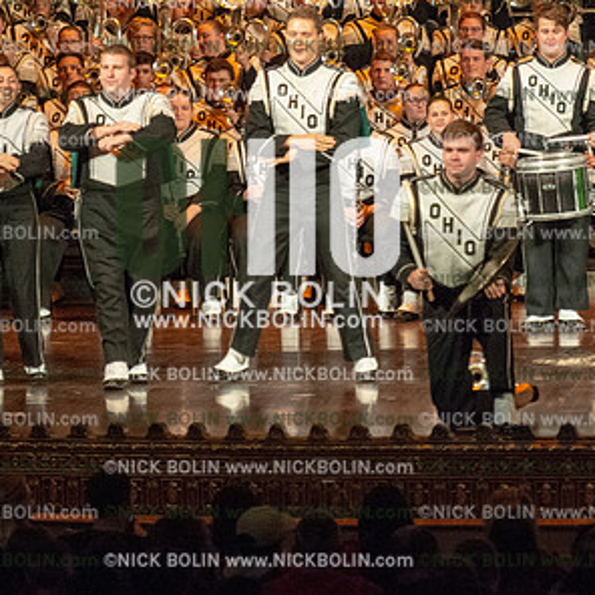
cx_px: 257
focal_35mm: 308
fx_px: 5990
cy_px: 233
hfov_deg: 5.7
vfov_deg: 5.7
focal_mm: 185
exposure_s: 1/320
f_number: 5.6
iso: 8000
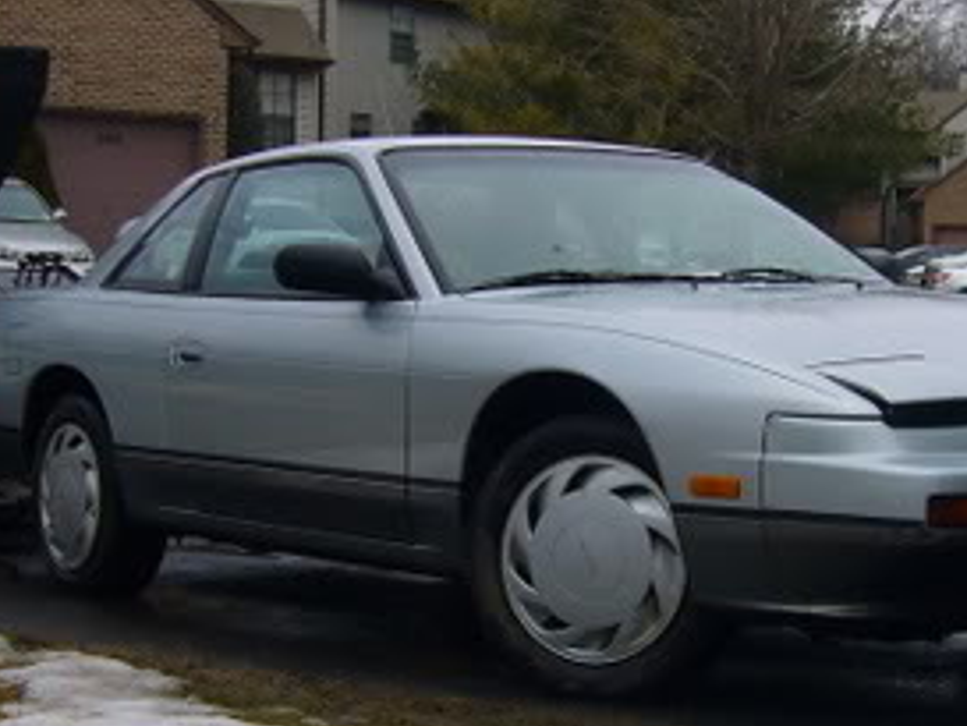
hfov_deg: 23.8
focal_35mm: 82
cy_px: 443
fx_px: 2292
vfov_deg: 18.0
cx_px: 528
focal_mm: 5.8
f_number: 5.6
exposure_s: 1/250
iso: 100
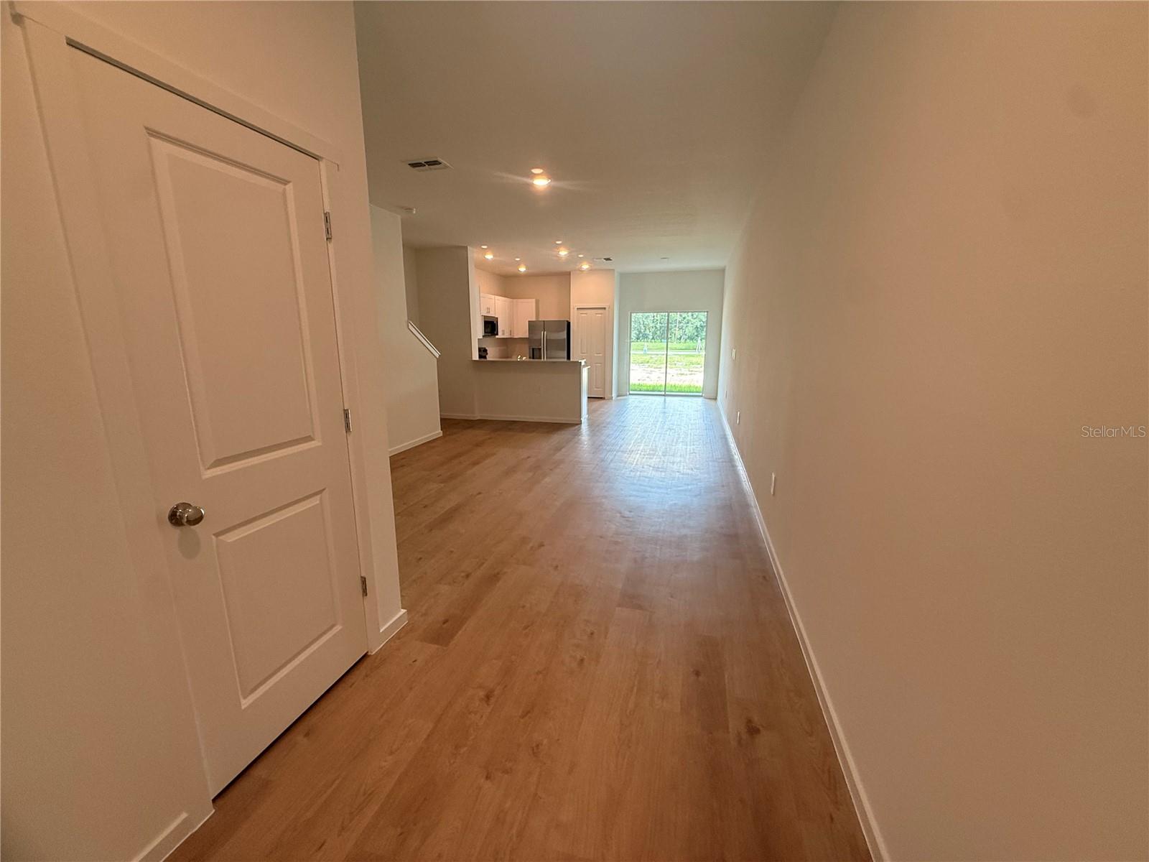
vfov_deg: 85.7
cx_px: 574
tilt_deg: -11.2
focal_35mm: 14
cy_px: 431
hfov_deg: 102.1
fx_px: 465
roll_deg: -0.1
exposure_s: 1/120
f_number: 2.2
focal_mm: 2.22
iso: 160
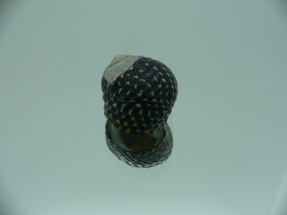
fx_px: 290
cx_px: 144
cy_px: 108
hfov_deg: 52.6
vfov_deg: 40.7
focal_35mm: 35
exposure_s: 1/60
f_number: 2.8
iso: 80
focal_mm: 4.6
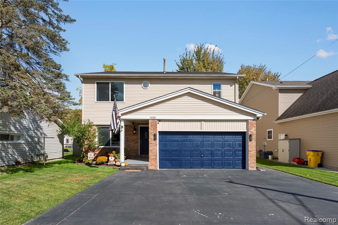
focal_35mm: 18
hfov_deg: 90.0
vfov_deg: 67.4
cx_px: 169
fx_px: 169
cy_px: 112
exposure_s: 1/1000
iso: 100
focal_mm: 18
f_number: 4
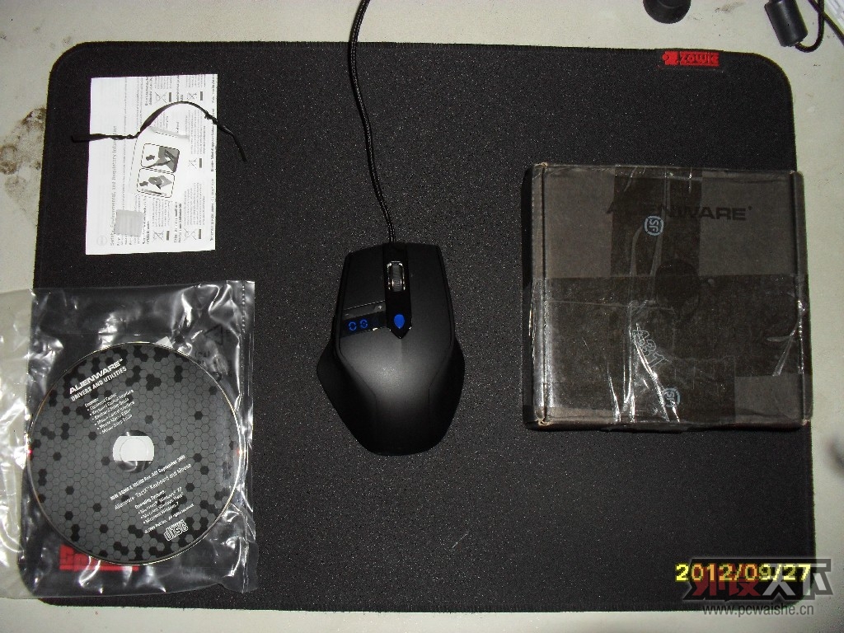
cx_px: 422
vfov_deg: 40.7
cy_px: 316
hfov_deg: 52.6
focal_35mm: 35
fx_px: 853
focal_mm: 6.3
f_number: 3.2
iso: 200
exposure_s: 1/45
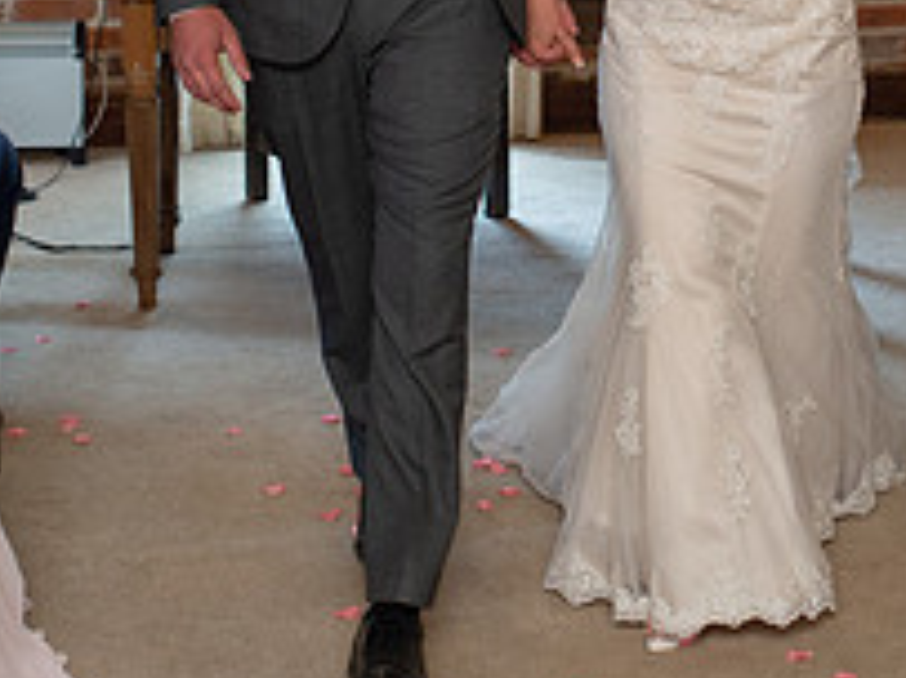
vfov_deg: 15.0
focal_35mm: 96
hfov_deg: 20.3
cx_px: 652
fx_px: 2511
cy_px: -81
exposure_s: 1/80
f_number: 2.8
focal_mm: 35
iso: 640
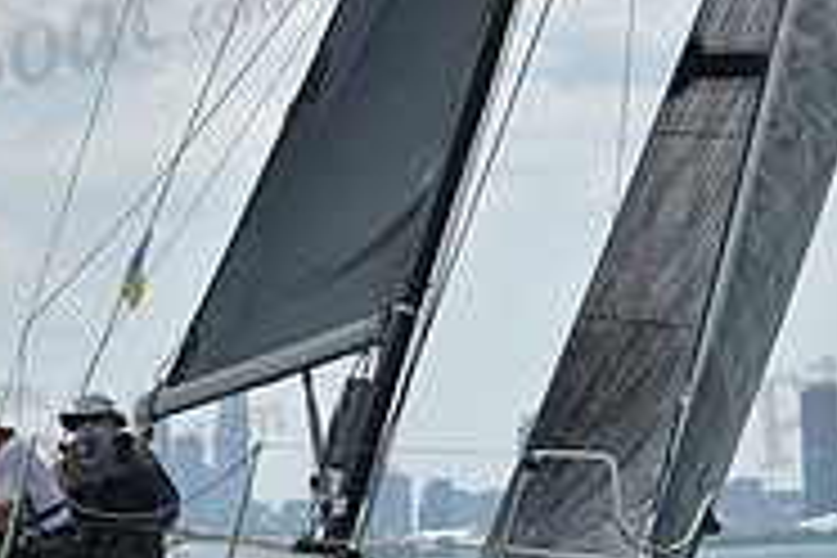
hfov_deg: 7.7
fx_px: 6231
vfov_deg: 5.1
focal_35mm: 268
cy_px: 650
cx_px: 522
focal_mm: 86
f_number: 9
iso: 250
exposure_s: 1/1250
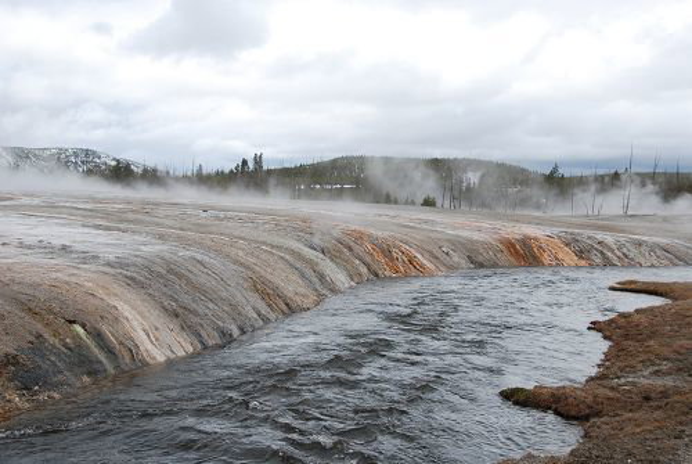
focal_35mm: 48
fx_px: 924
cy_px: 232
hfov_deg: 41.1
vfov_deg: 28.2
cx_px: 346
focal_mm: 32
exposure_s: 1/250
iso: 100
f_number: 8
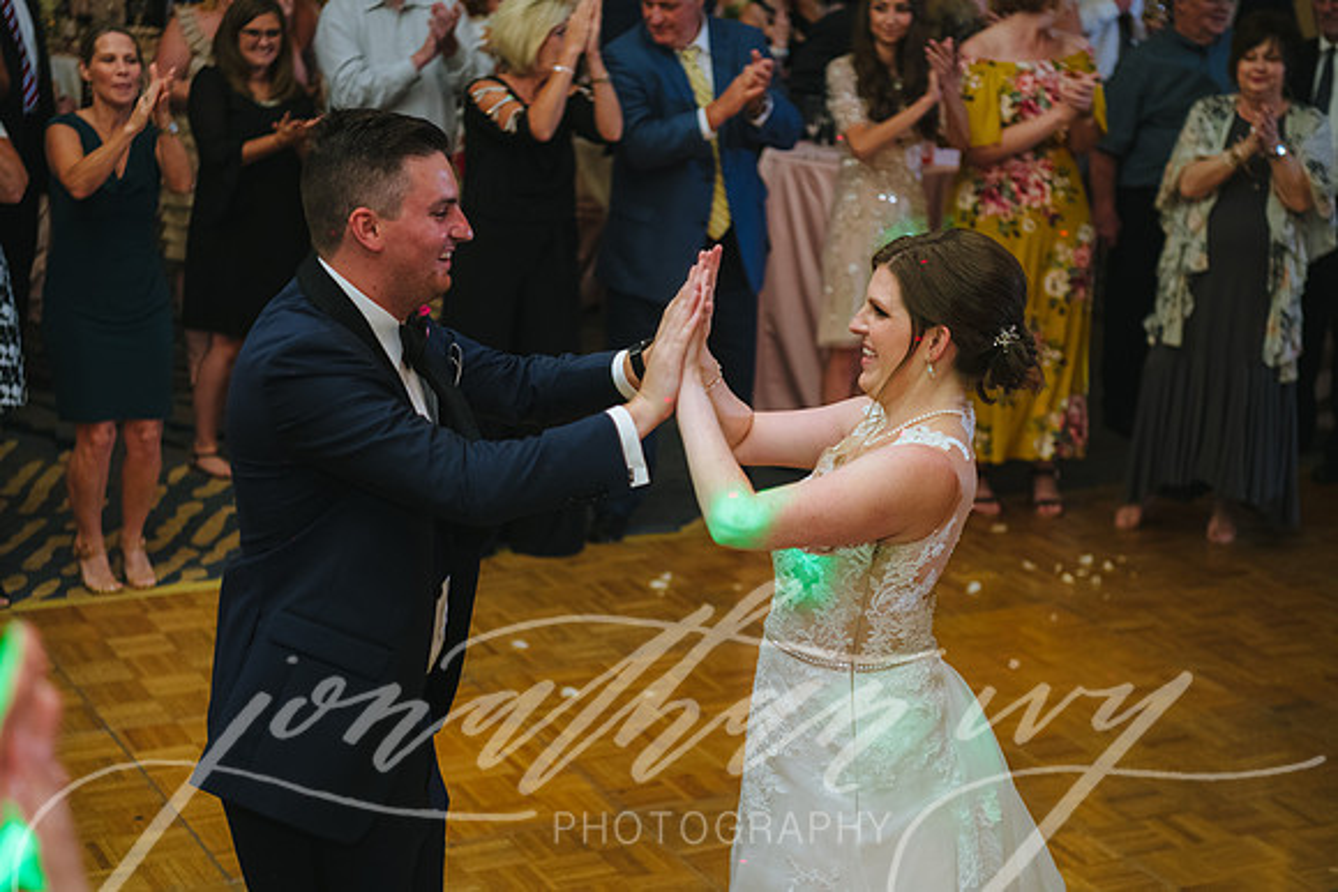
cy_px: 446
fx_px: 2602
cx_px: 669
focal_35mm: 70
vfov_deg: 19.5
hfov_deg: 28.8
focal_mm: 70
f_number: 2.8
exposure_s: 1/80
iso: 1250
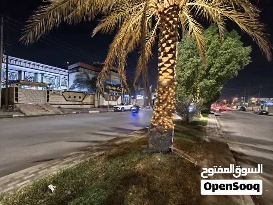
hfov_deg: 98.2
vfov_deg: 81.7
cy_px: 102
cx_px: 136
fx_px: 118
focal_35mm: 15
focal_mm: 1.91
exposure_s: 1/11.1
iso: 2000
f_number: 2.2
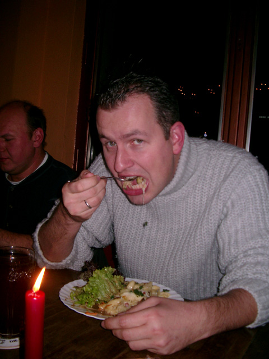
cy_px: 180
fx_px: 383
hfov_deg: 38.7
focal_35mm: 37
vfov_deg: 50.1
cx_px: 134
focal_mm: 7.6
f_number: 2.6
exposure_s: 1/60
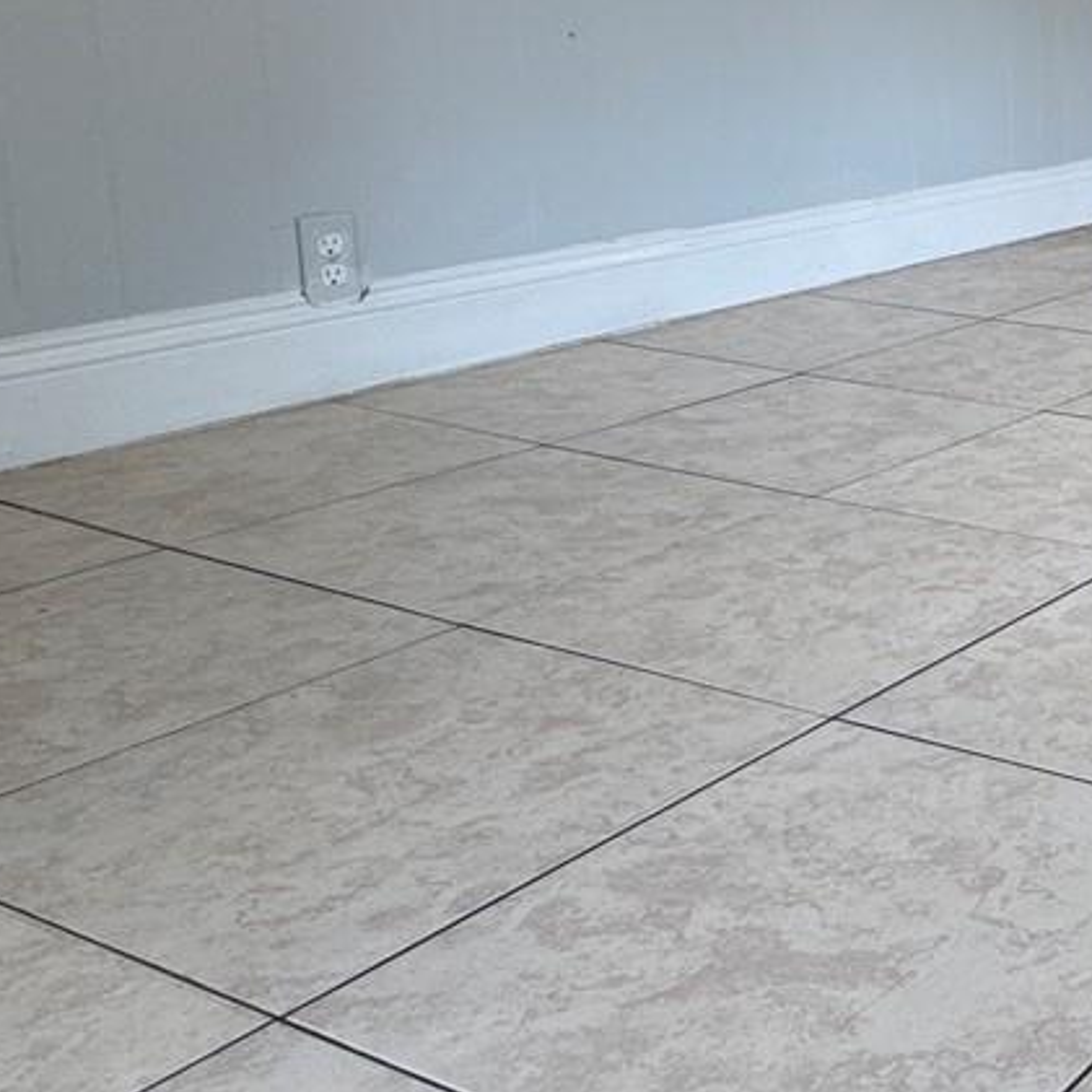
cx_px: 1411
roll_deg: +0.1
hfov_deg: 29.3
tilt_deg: -8.0
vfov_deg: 35.1
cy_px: 244
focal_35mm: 47
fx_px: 1677
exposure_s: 1/120
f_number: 2.2
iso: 50
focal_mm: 2.22
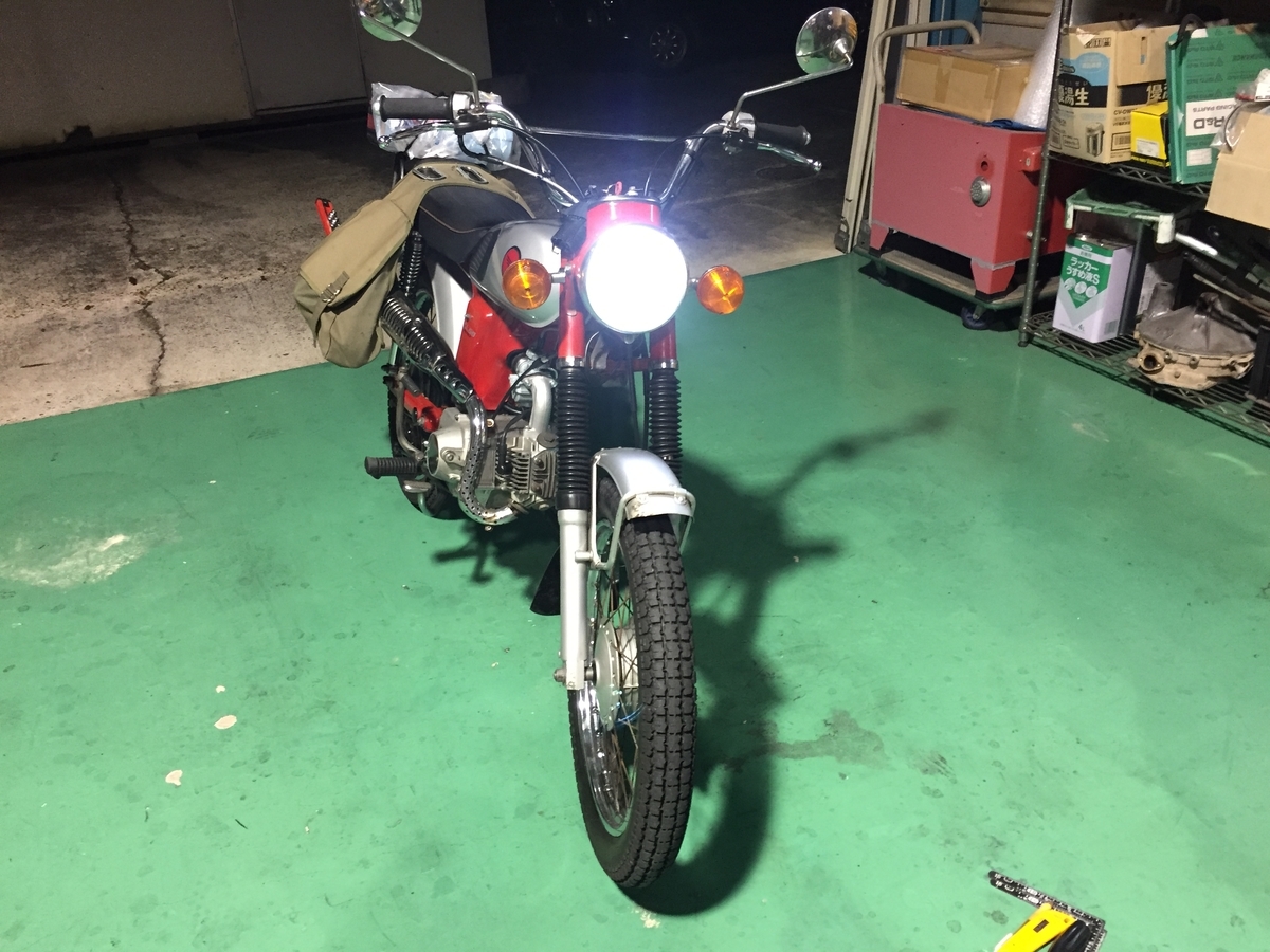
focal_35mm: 29
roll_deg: +2.3
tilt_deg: -28.4
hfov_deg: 61.7
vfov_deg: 48.2
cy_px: 476
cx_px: 635
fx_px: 1064
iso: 200
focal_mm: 4.15
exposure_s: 1/30
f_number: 2.2
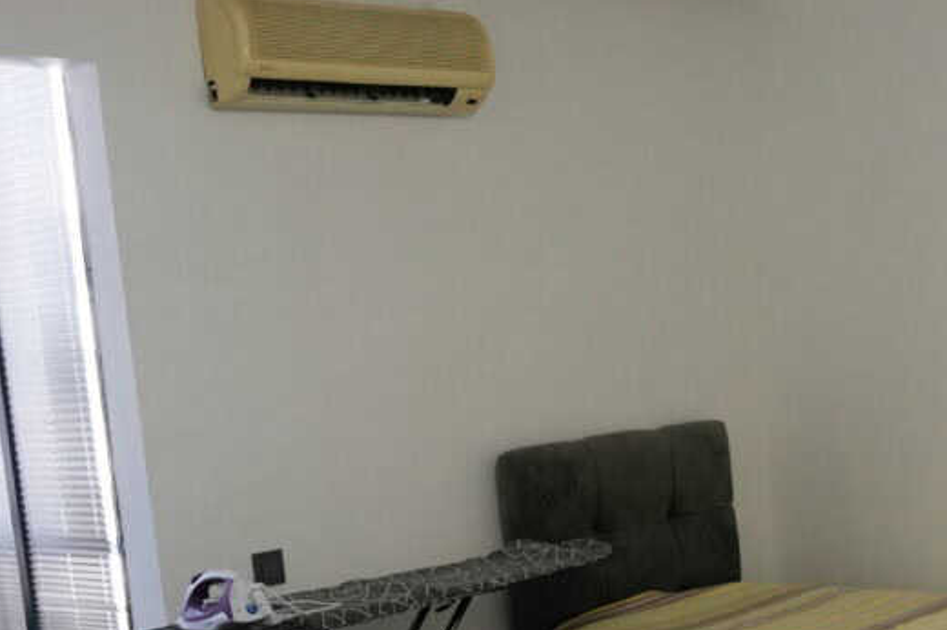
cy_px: 616
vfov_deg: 19.7
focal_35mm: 67
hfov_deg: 29.1
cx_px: 816
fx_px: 1761
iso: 1600
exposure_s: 1/160
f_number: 2.8
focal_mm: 17
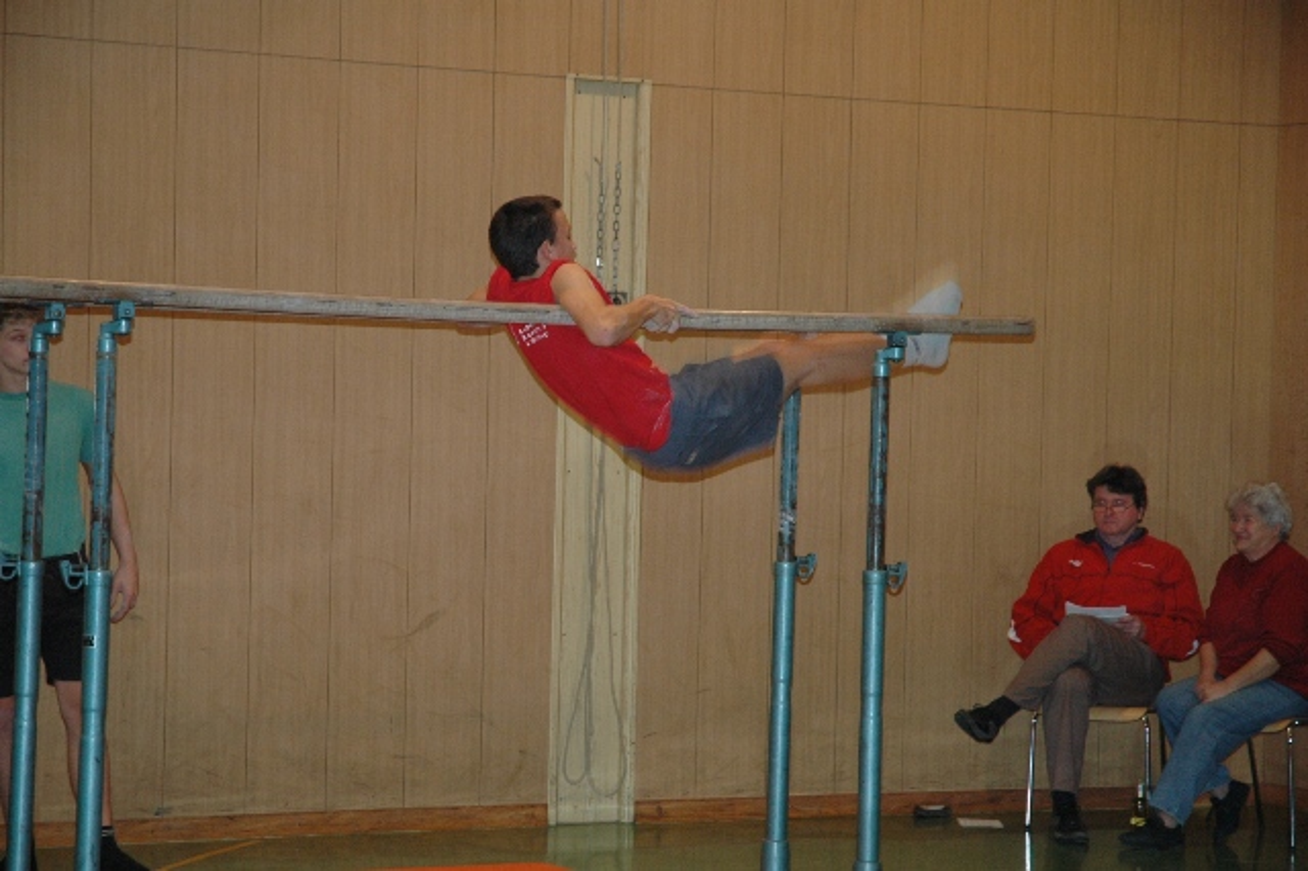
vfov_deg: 13.0
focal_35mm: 105
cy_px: 436
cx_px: 654
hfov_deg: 19.5
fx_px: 3813
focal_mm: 70
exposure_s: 1/60
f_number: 4.5
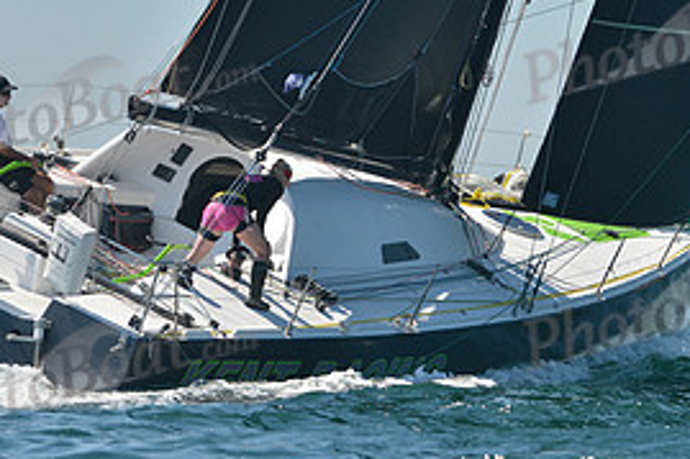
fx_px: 8275
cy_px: 206
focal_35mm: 432
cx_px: 392
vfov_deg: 3.2
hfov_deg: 4.8
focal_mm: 200
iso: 280
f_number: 7.1
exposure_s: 1/1000
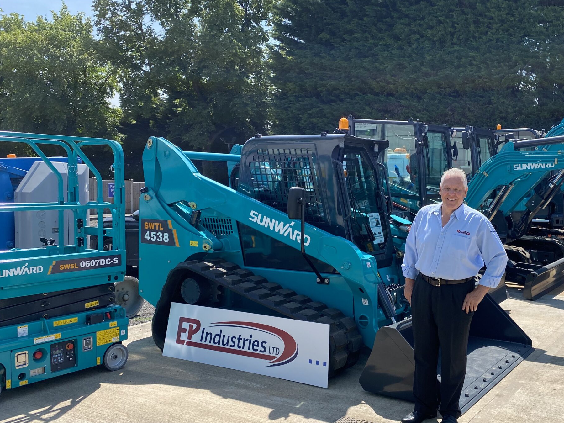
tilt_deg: -5.9
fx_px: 603
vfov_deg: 38.7
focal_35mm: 37
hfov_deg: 48.8
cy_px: 219
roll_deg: -2.5
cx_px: 400
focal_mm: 4.25
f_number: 1.8
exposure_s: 1/1898
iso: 32
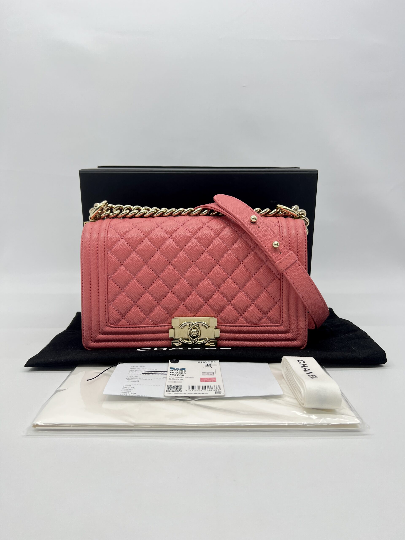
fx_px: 406
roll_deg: -0.5
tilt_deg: -9.6
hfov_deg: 53.1
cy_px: 270
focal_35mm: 26
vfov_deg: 67.3
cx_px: 202
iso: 32
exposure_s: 1/114
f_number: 1.5
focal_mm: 5.7
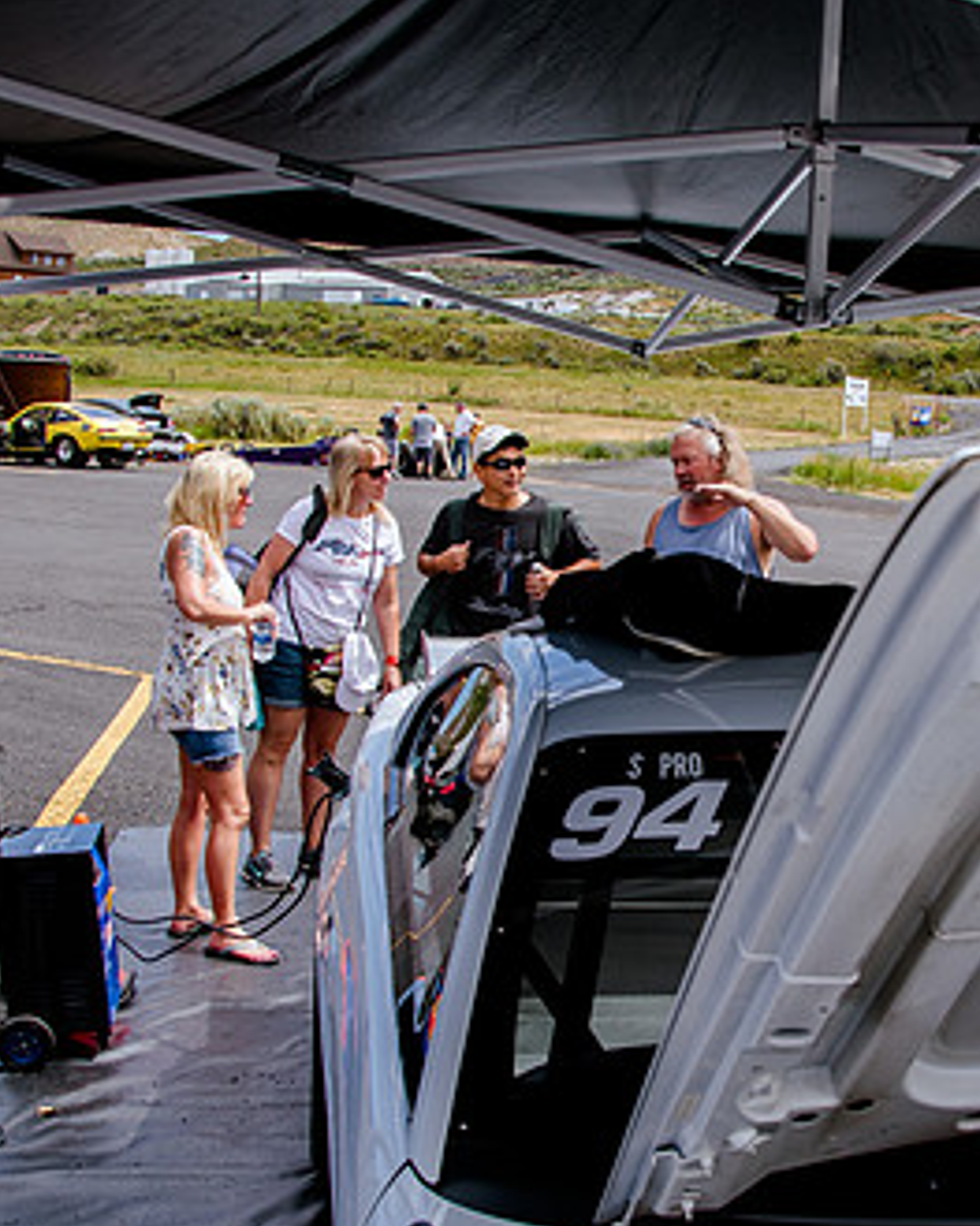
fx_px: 1669
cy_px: 657
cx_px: 760
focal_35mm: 46
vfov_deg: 40.3
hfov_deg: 32.0
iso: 200
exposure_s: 1/200
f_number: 7.1
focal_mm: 18
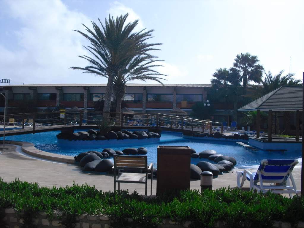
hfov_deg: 51.4
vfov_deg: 39.7
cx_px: 152
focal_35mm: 36
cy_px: 114
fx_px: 316
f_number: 7.8
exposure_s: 1/200
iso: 64
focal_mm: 6.3
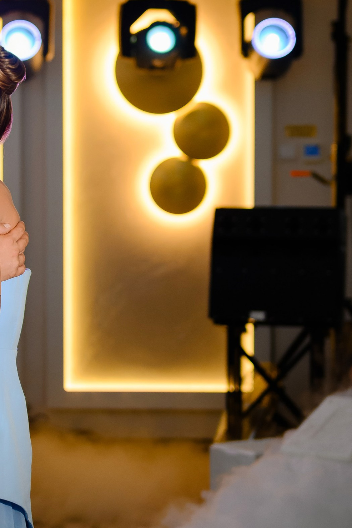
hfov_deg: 10.3
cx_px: -101
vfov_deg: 15.8
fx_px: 1907
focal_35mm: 130
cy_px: 241
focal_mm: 50
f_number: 2
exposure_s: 1/250
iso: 500
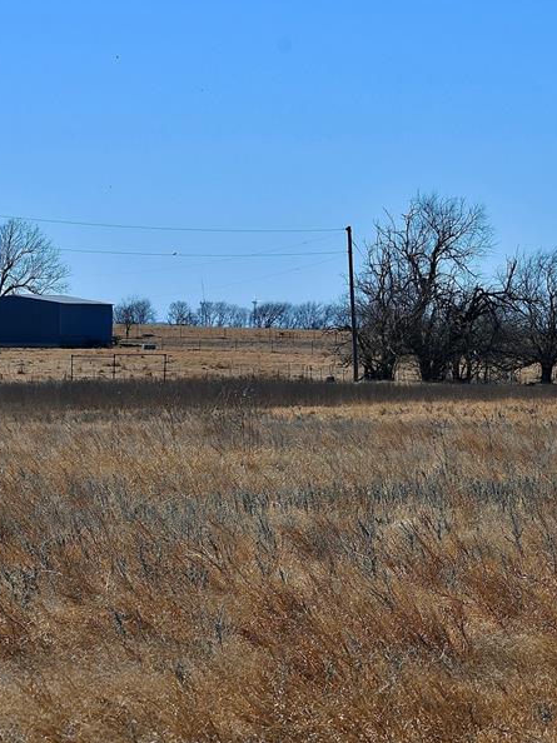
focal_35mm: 174
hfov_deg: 8.5
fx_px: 3736
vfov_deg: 11.4
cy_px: 360
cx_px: 442
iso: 100
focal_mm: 70
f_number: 10
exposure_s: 1/400
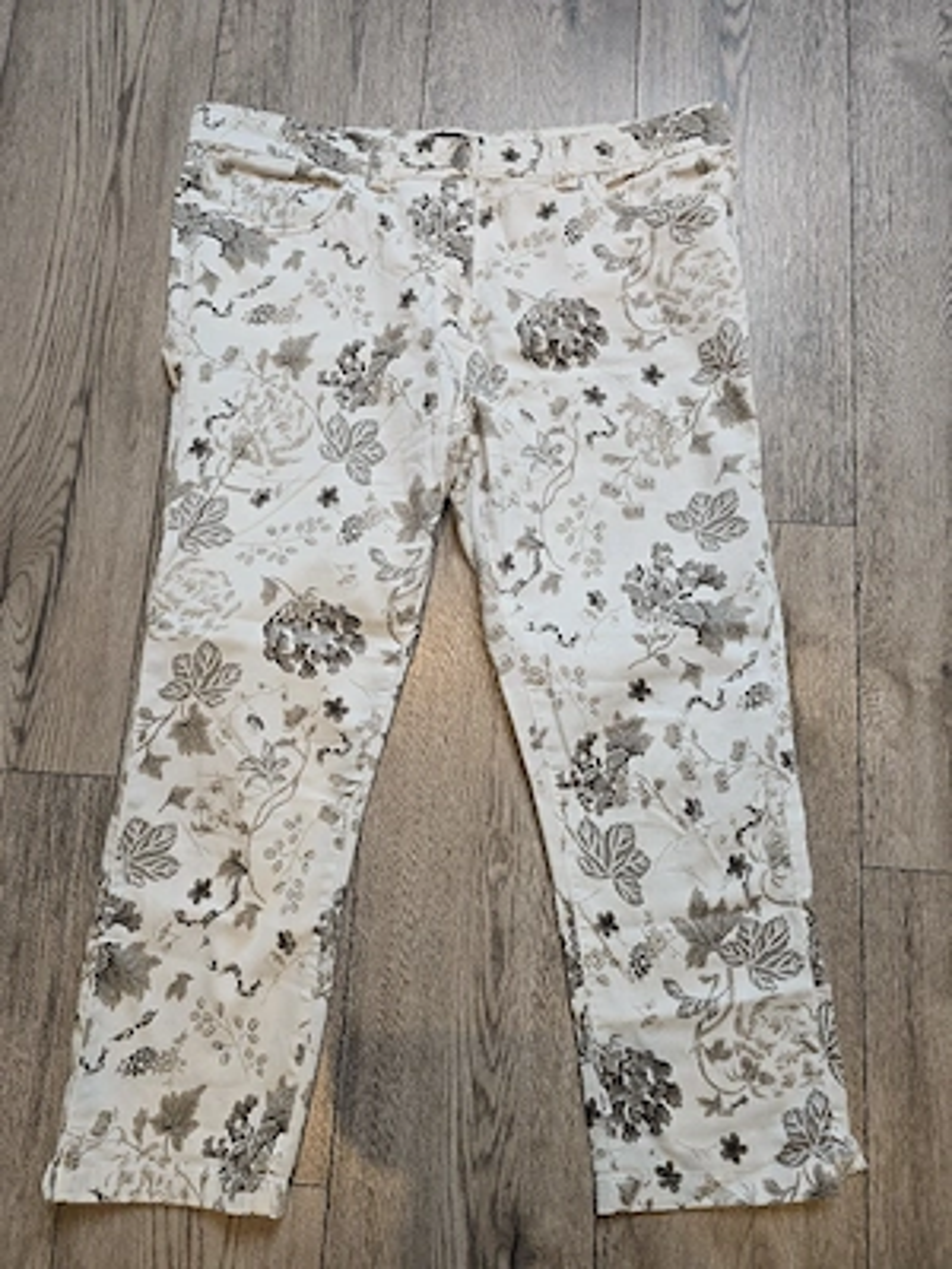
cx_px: 476
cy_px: 634
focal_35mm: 23
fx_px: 843
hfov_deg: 58.9
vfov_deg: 73.9
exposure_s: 1/182
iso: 160
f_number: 1.7
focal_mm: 6.3
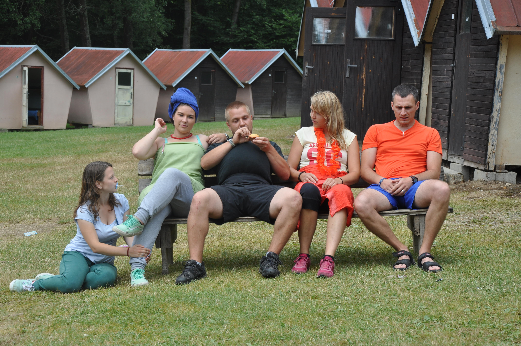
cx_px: 260
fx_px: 1518
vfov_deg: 13.0
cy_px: 173
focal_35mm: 105
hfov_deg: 19.5
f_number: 8
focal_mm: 70
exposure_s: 1/250
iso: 200
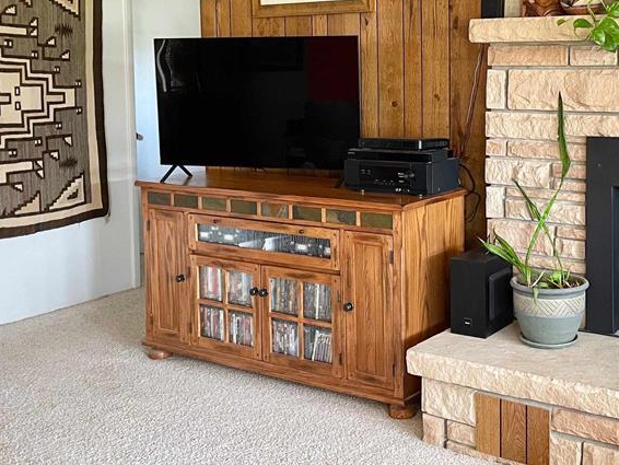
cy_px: 151
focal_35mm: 47
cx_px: 453
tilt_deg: -5.0
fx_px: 841
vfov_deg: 30.6
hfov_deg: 39.5
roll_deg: -0.1
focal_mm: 4.2
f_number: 1.6
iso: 320
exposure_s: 1/60
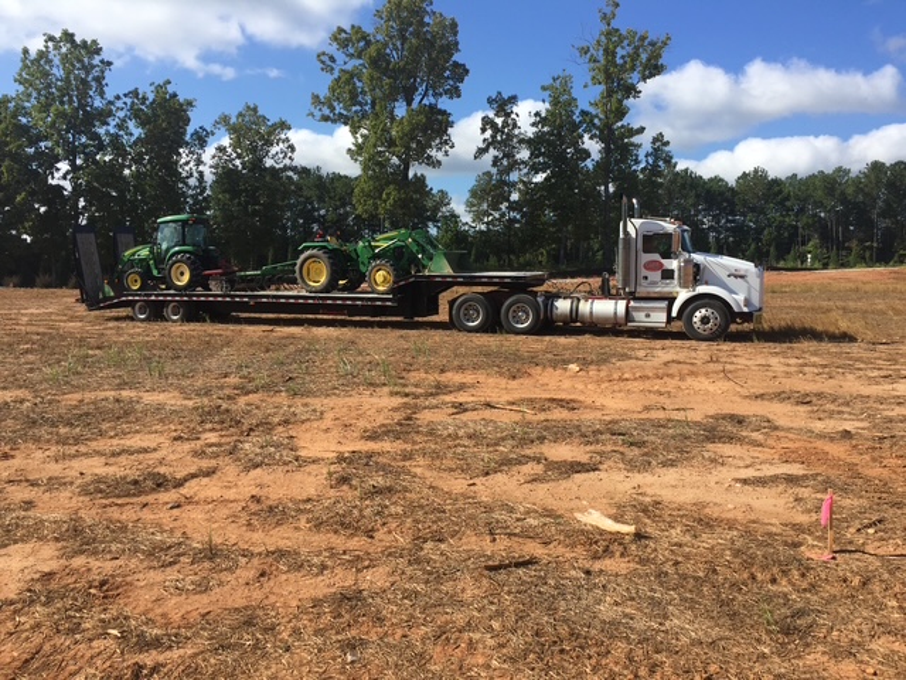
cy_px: 340
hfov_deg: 61.7
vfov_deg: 48.2
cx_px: 453
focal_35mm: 29
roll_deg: -0.6
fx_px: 759
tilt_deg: -4.3
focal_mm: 4.15
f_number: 2.2
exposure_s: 1/1980
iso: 32
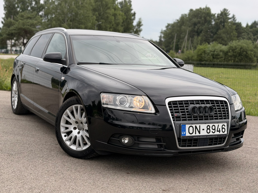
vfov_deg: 30.3
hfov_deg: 39.7
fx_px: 358
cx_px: 129
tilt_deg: -7.1
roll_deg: +1.1
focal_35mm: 48
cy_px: 96
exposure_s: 1/1715
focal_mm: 6.76
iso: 64
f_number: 1.78
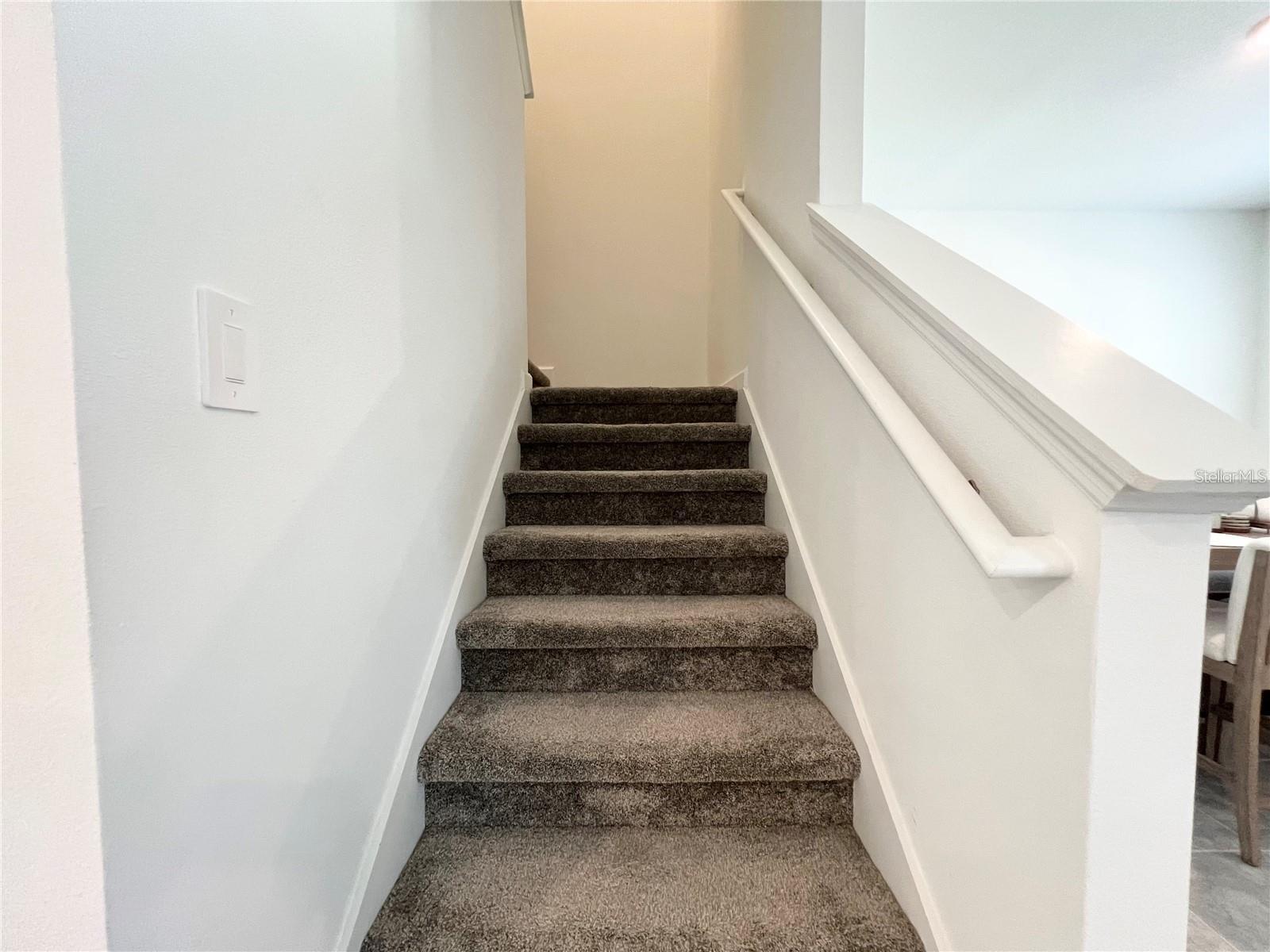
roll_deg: +0.5
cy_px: 476
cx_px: 635
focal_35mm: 13
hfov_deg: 106.2
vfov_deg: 89.9
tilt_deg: -2.0
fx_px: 477
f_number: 1.8
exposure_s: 1/60
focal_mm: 1.57
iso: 250
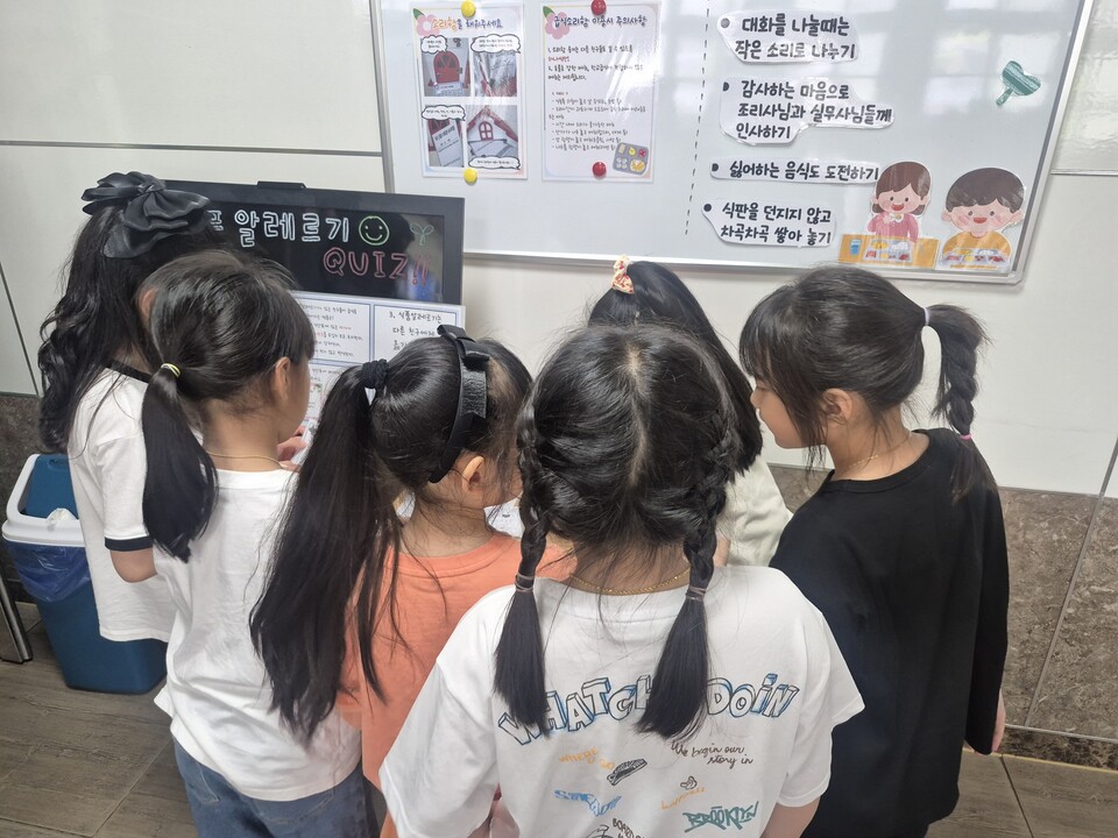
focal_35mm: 23
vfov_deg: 58.9
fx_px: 743
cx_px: 559
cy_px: 419
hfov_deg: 73.9
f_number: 1.8
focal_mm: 5.4
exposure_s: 1/120
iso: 320
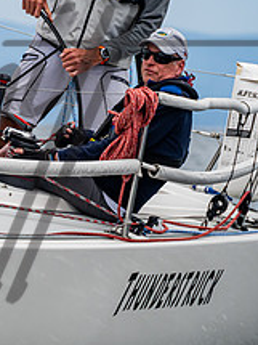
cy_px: 81
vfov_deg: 2.8
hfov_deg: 2.1
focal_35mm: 700
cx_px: -90
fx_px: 6963
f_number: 8
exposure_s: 1/2000
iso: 640
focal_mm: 270
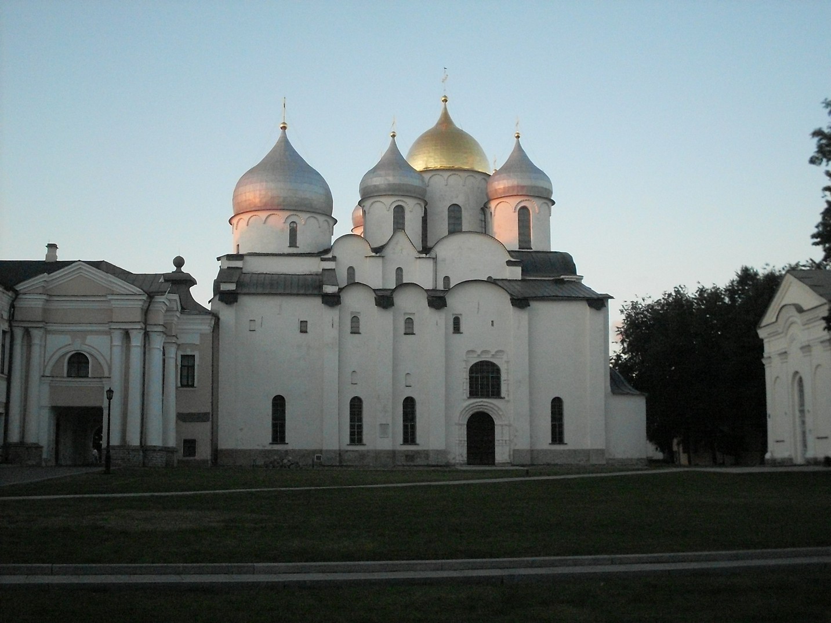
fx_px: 1176
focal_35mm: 49
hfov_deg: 38.9
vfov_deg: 29.7
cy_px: 312
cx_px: 416
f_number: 3.1
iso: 400
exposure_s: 1/500
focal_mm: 8.1
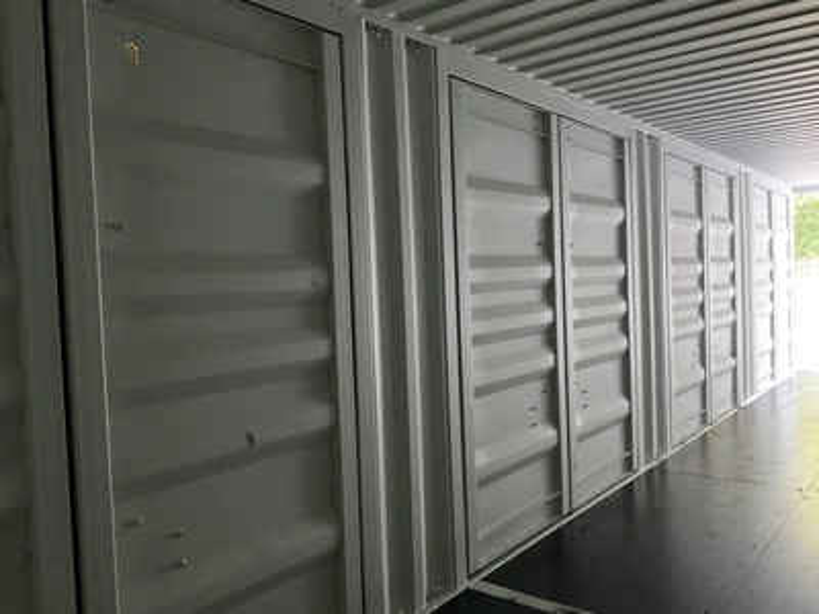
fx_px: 686
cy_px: 307
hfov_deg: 61.7
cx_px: 410
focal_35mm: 29
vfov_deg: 48.2
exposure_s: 1/30
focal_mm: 3
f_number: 1.8
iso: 500
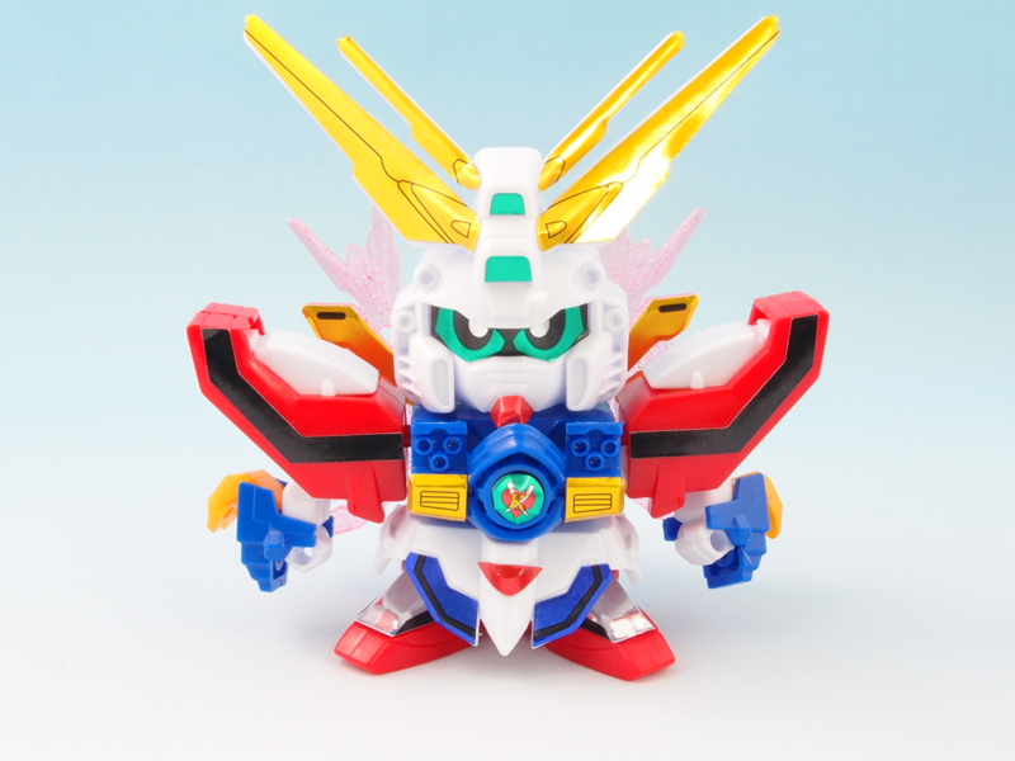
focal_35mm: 41
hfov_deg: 45.8
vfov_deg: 35.1
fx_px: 1202
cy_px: 380
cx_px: 508
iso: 100
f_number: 8
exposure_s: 1
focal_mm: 8.99
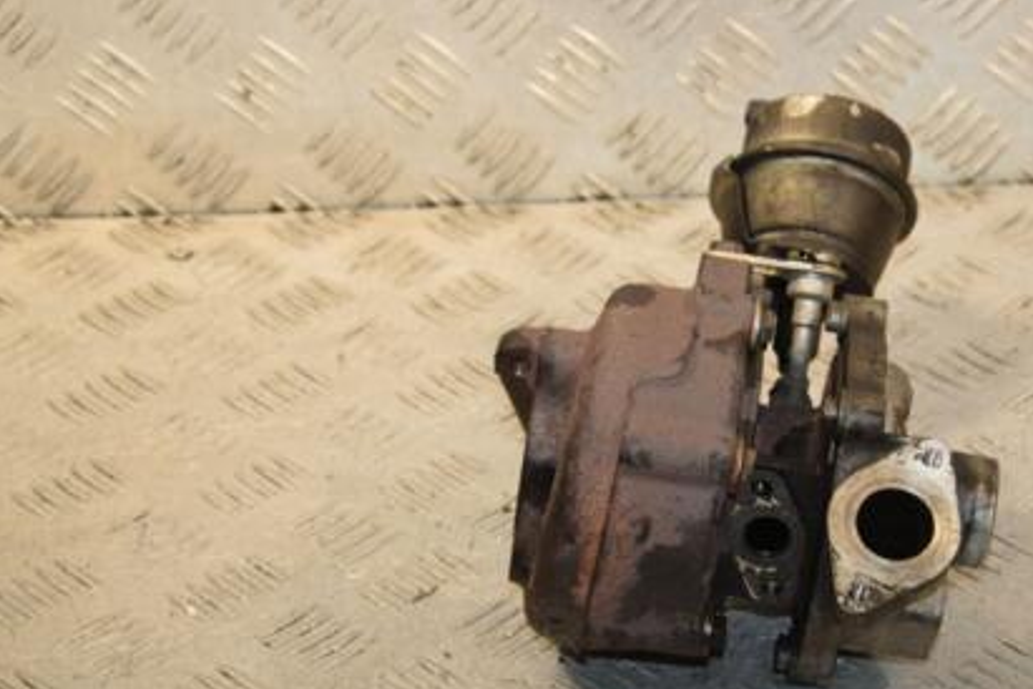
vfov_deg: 13.0
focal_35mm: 105
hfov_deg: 19.3
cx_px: 746
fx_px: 3013
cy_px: 415
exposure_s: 1/200
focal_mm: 48
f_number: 6.3
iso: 800
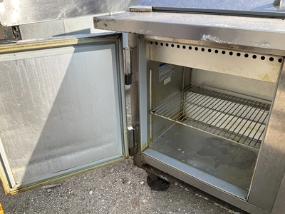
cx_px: 142
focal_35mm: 29
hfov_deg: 61.7
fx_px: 239
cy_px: 107
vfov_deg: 48.2
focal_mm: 3
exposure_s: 1/574
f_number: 1.8
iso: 25
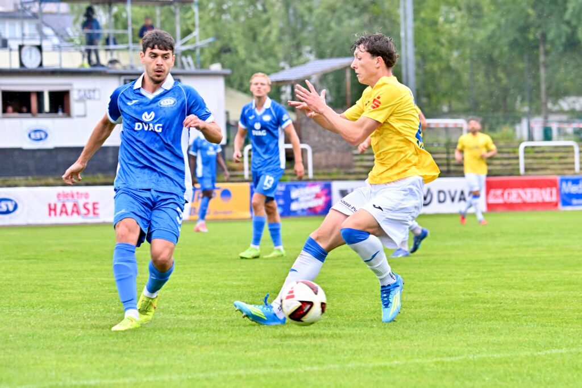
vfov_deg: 9.8
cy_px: 194
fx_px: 2263
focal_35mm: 140
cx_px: 291
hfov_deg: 14.7
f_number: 5
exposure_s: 1/1600
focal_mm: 140
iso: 2000
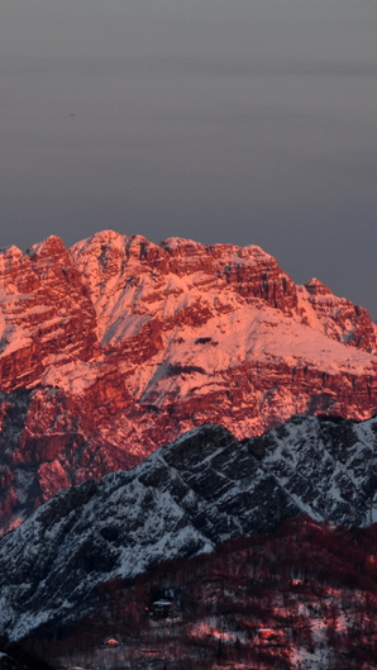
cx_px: 138
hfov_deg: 3.4
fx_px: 6320
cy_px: 336
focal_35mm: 356
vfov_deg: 6.1
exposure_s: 1/80
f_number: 5.6
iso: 200
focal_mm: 150
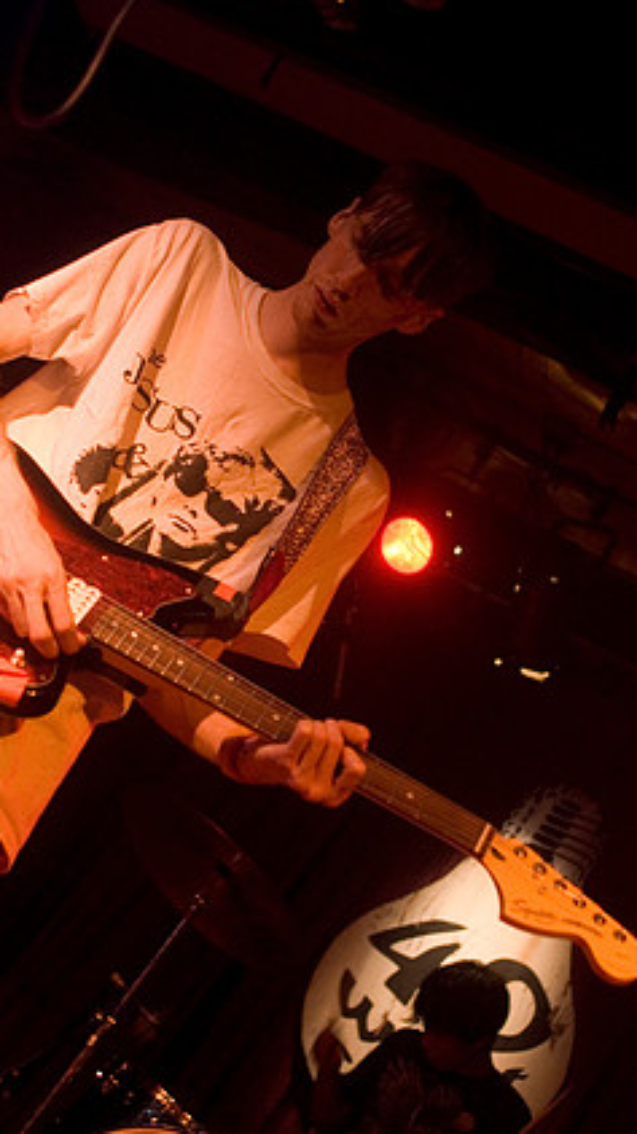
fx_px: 1760
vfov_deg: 35.7
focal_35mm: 59
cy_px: 597
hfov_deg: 20.5
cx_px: 337
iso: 800
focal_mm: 35
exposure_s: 1/40
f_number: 2.8
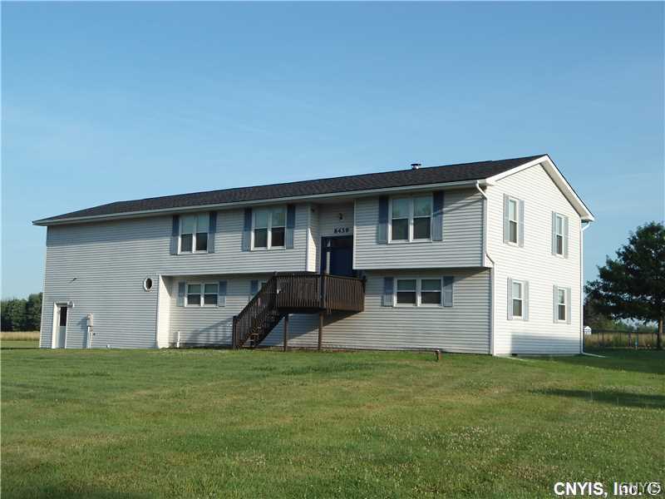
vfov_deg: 32.9
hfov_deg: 42.9
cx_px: 332
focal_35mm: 44
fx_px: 845
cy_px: 250
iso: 80
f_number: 3.5
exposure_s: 1/640
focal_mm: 7.9
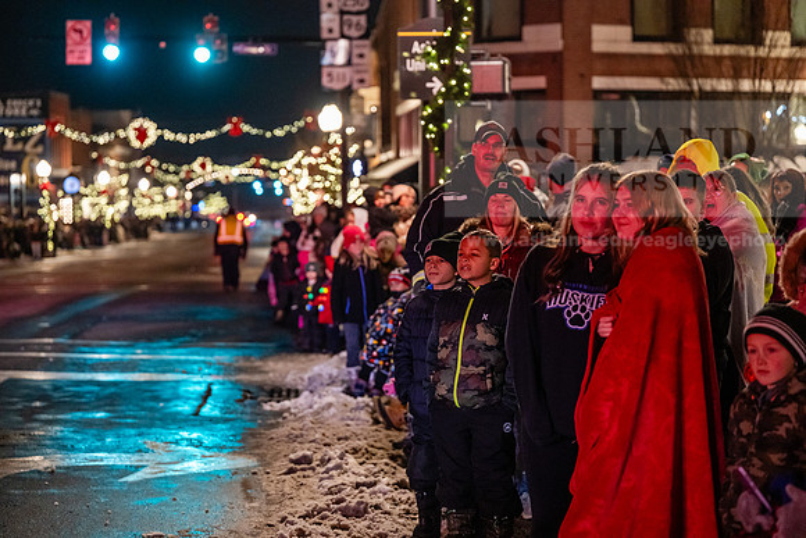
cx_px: 403
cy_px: 269
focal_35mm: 77
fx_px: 1724
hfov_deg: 26.3
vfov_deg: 17.7
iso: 4000
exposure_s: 1/200
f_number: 2.8
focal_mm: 77
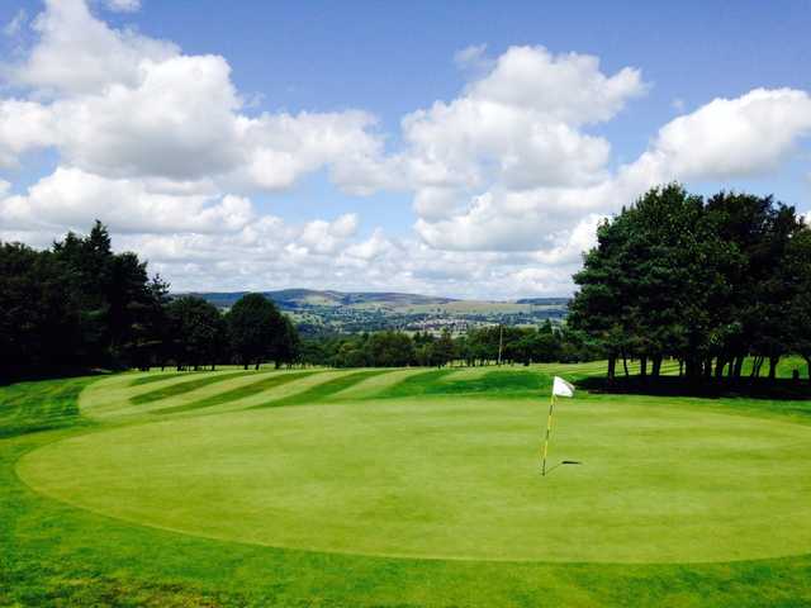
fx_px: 773
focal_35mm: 33
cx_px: 406
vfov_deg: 42.9
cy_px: 304
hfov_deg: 55.4
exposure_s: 1/2463
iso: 50
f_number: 2.4
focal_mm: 4.12
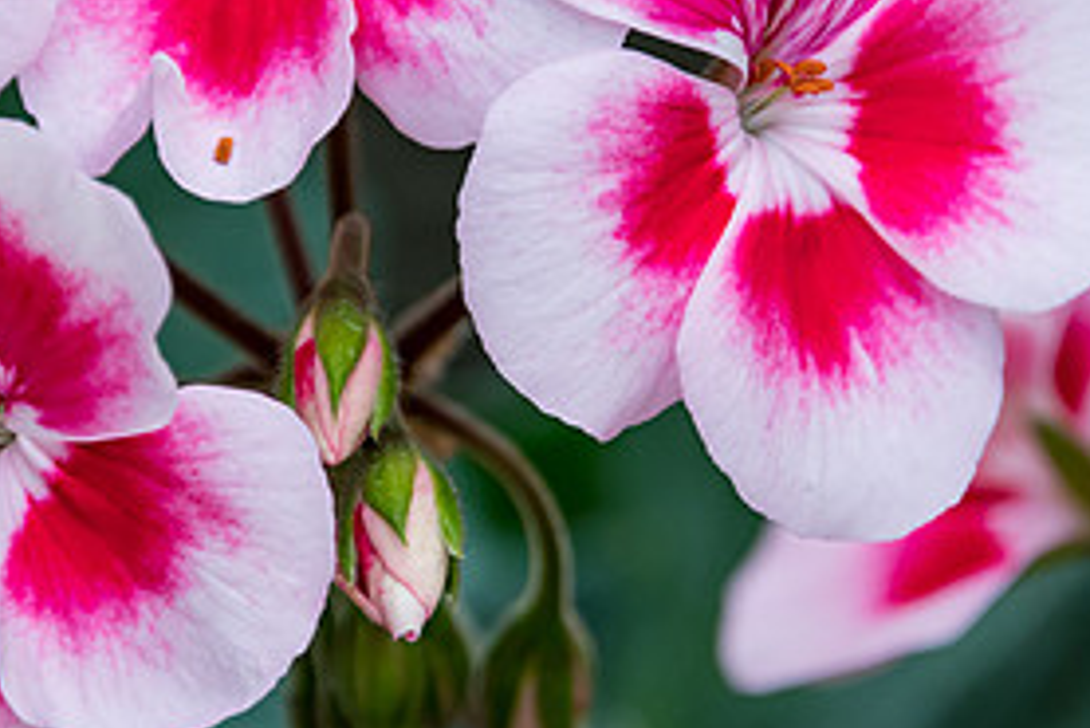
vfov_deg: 1.8
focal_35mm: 755
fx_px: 22871
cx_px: 272
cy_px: 179
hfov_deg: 2.7
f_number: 6.3
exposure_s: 1/400
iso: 400
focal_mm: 240
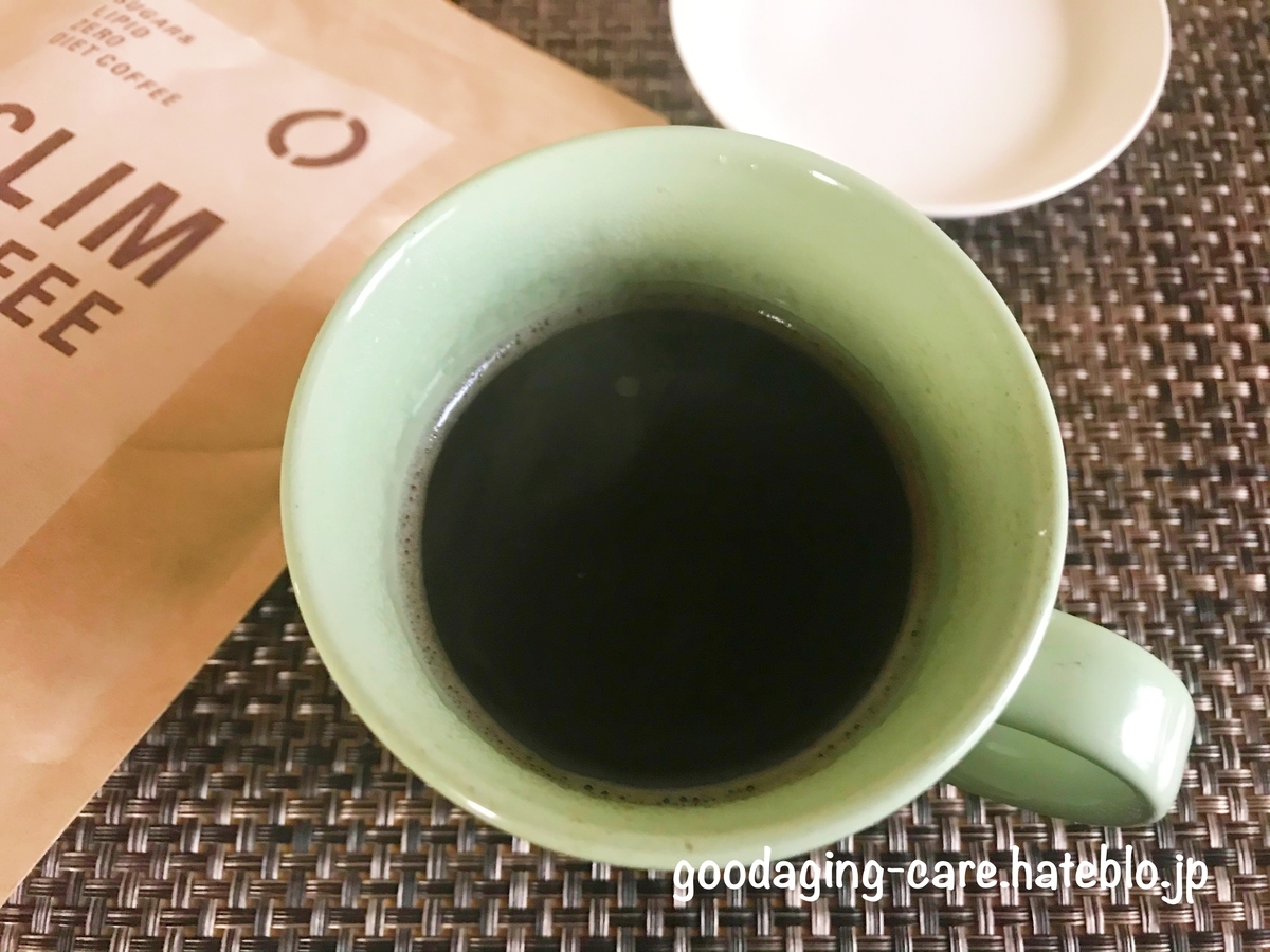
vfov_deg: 49.7
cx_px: 635
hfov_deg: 63.4
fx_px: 1027
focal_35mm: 28
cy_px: 476
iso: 100
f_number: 1.8
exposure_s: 1/13
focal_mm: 3.99
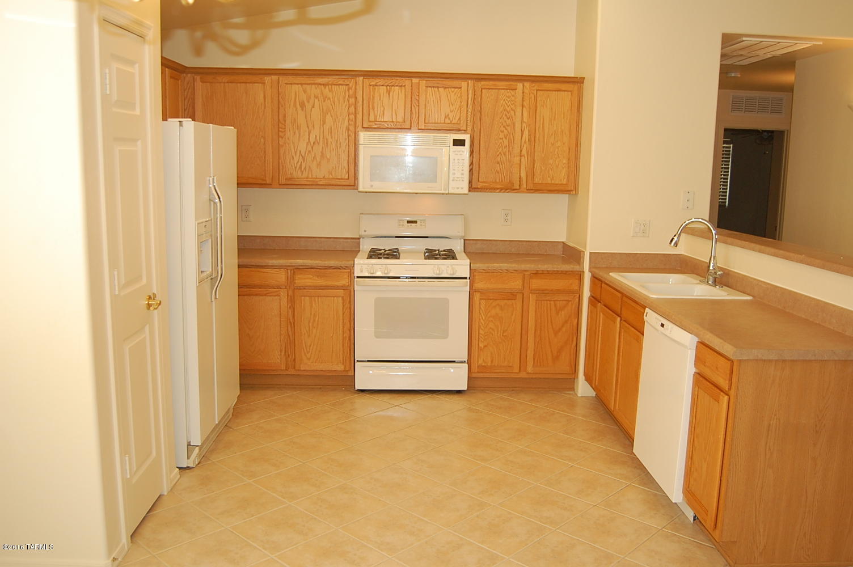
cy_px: 284
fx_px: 710
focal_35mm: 30
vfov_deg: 43.5
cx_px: 426
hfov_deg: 62.0
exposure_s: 1/60
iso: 400
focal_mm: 20
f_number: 3.8
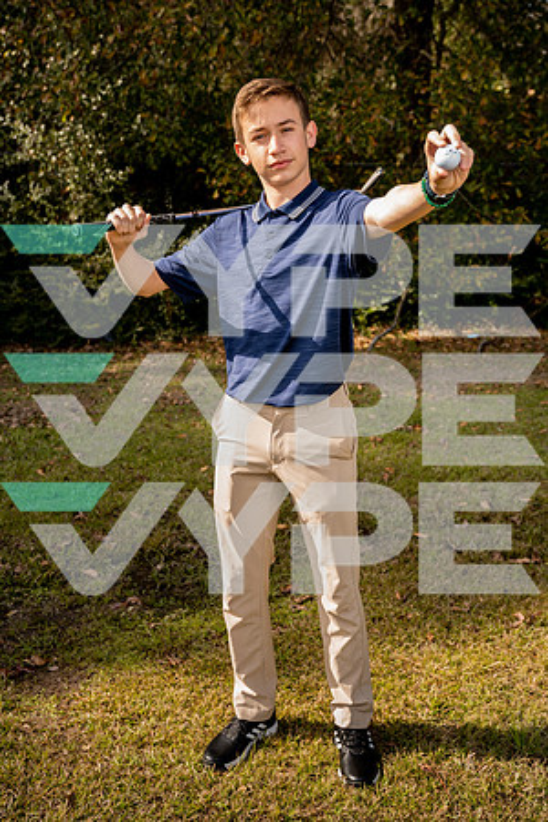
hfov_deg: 30.5
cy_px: 411
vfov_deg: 44.5
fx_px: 1005
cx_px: 274
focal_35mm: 44
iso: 64
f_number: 4.5
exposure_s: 1/250
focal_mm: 44
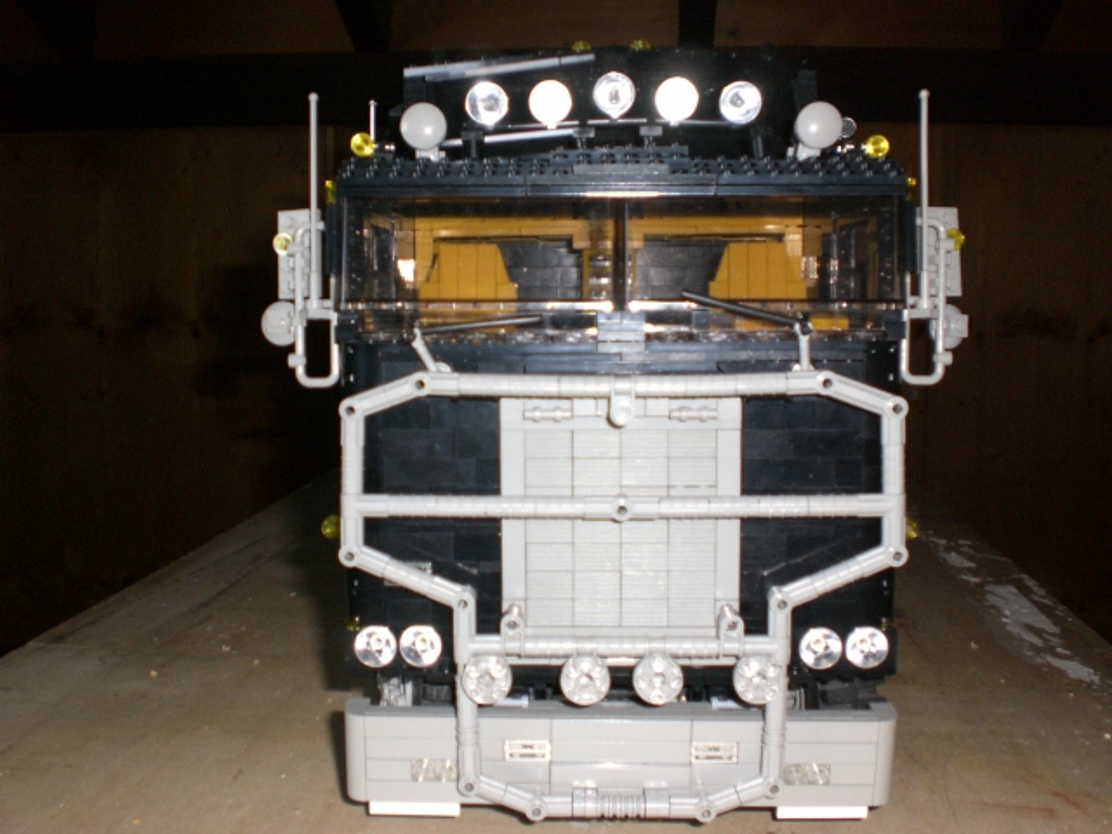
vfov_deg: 37.7
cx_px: 556
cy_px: 417
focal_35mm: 38
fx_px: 1221
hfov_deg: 49.0
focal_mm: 6.3
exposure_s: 1/60
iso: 200
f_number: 3.1
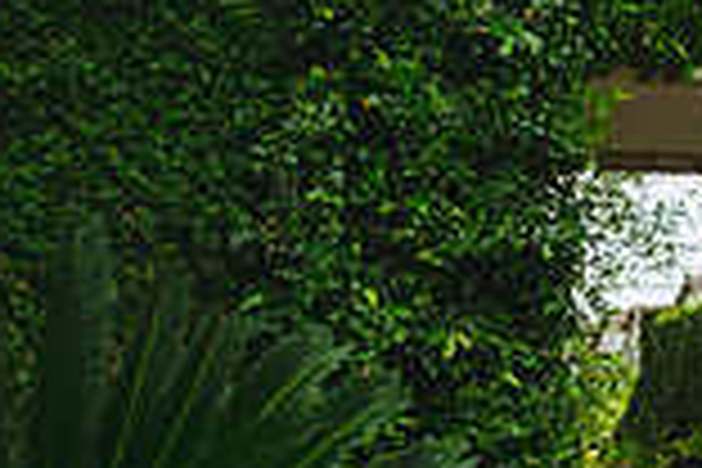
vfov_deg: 10.0
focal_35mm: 134
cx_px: 846
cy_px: 644
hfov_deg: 14.8
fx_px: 2613
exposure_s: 1/250
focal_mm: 36
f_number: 2.8
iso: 125
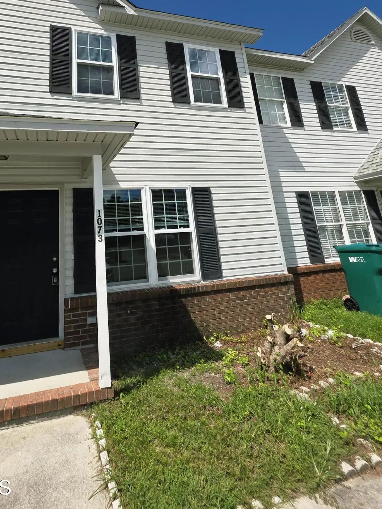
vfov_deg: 84.5
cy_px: 167
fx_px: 265
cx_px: 125
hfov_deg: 69.4
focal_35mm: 18
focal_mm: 2.2
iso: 40
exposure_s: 1/3246
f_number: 1.9
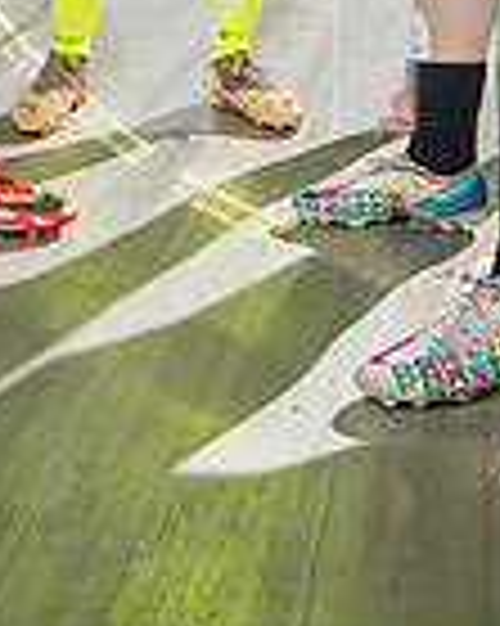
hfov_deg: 18.7
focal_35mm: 82
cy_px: -320
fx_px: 1518
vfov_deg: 20.0
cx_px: 288
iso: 800
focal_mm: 27
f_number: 5.6
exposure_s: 1/250
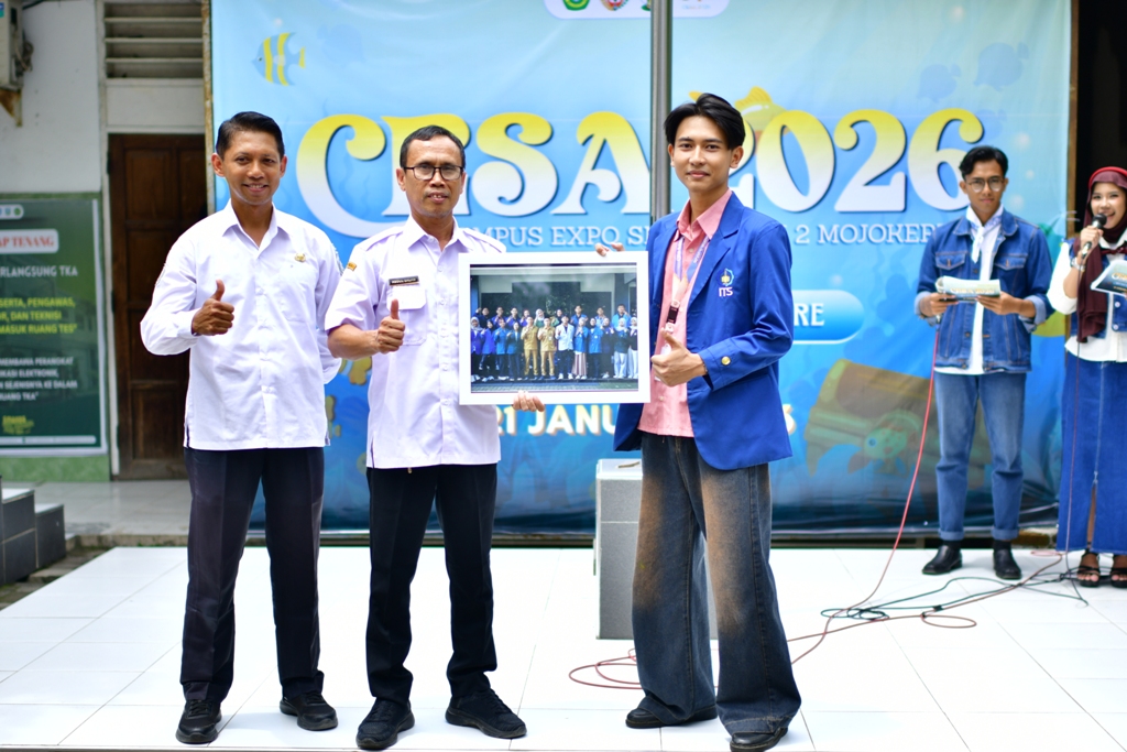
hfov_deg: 38.2
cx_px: 564
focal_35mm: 52
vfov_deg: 26.0
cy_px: 376
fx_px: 1628
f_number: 1.4
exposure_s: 1/1600
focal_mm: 35
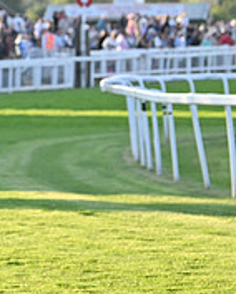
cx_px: -241
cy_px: 159
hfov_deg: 3.7
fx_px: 3617
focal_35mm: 415
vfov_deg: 4.7
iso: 1000
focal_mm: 135
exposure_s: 1/1000
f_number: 5.6
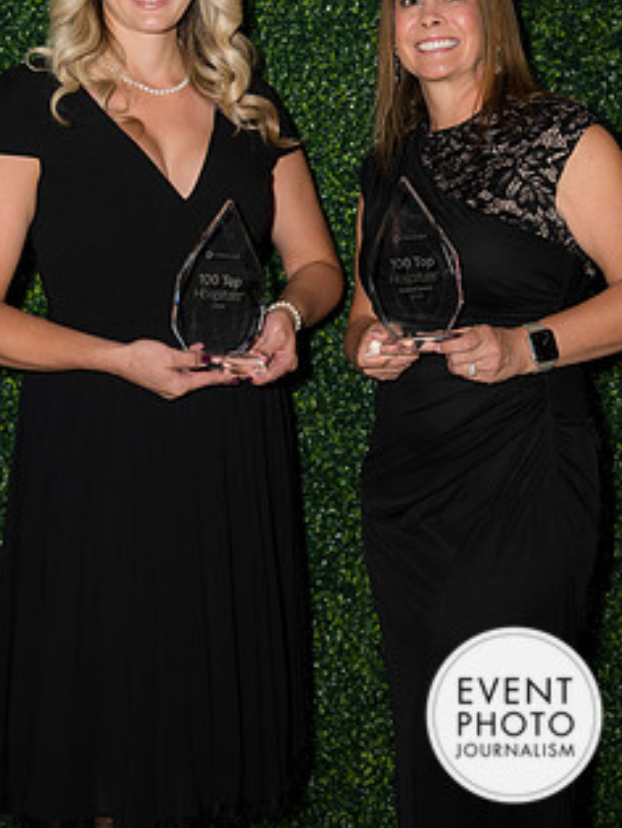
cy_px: 293
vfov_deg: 23.2
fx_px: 2010
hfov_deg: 17.6
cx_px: 293
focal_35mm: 84
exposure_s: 1/160
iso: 500
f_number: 5
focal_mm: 61
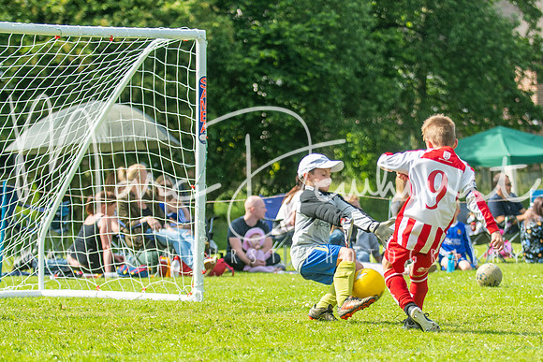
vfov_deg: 7.3
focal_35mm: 188
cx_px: 354
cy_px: 234
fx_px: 2841
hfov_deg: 10.9
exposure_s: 1/1600
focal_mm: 90
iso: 250
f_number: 3.2
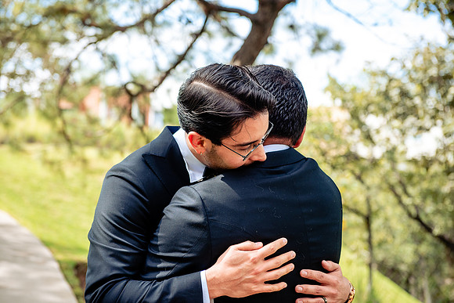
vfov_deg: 19.5
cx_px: 227
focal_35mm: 70
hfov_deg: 28.8
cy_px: 152
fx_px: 883
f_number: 4.5
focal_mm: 70
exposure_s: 1/250
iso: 200
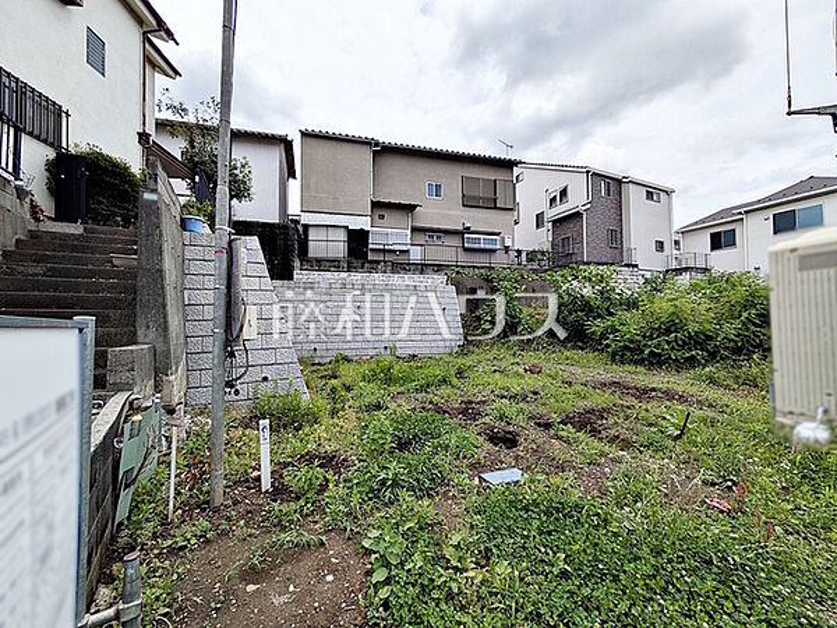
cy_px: 314
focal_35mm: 14
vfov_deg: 85.7
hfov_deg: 102.1
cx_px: 418
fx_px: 339
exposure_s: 1/3704
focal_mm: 1.83
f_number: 2.2
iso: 52
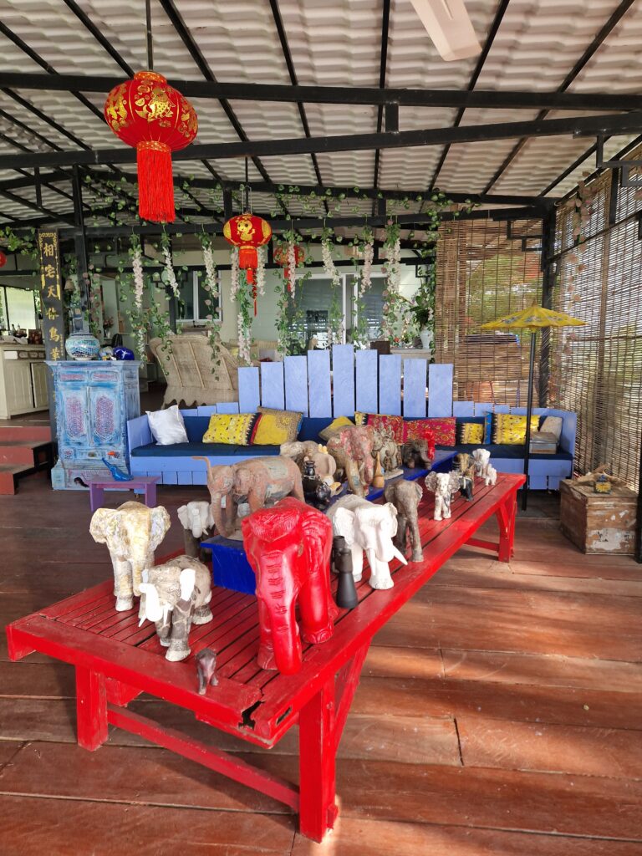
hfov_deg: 58.9
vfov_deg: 73.9
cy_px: 428
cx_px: 321
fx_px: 569
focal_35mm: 23
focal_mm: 5.4
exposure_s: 1/180
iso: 80
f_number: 1.8
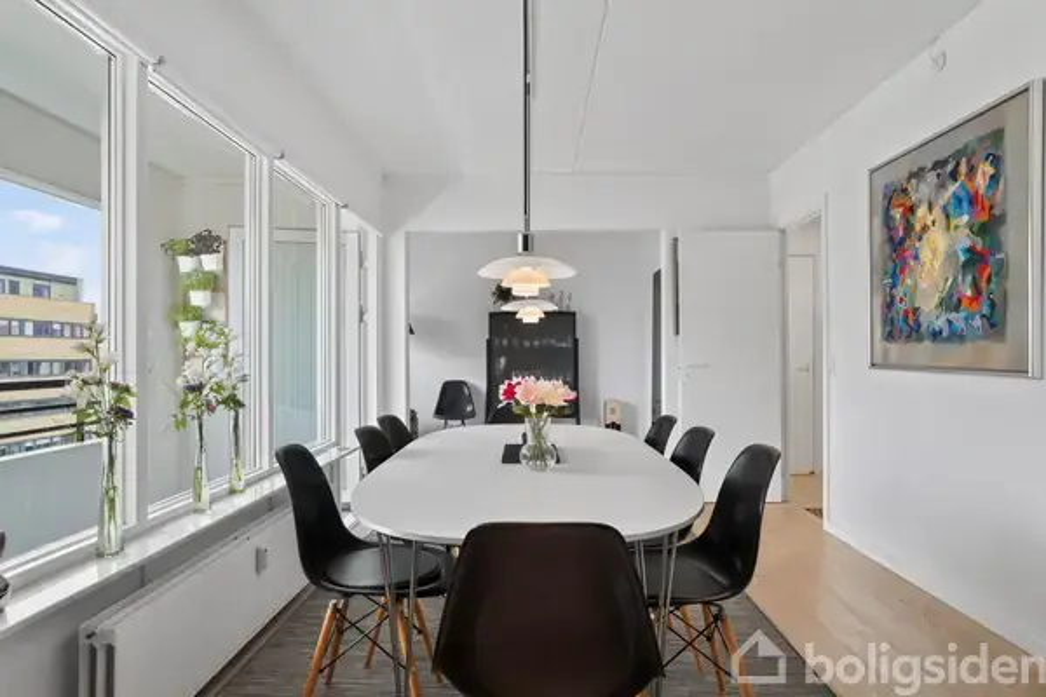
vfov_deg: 57.2
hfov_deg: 78.6
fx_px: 639
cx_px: 523
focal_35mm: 22
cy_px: 348
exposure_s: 1/15
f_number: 8
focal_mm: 22
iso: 400
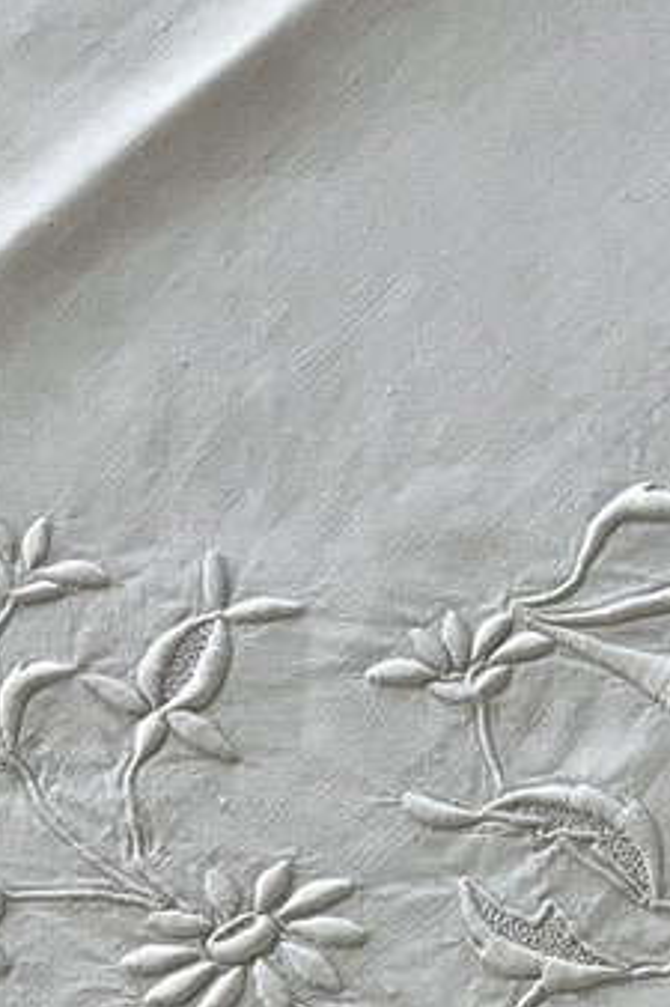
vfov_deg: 21.3
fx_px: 2291
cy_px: 1466
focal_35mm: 82
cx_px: 935
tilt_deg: -73.9
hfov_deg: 15.6
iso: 125
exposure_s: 1/75
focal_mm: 4.2
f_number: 1.6
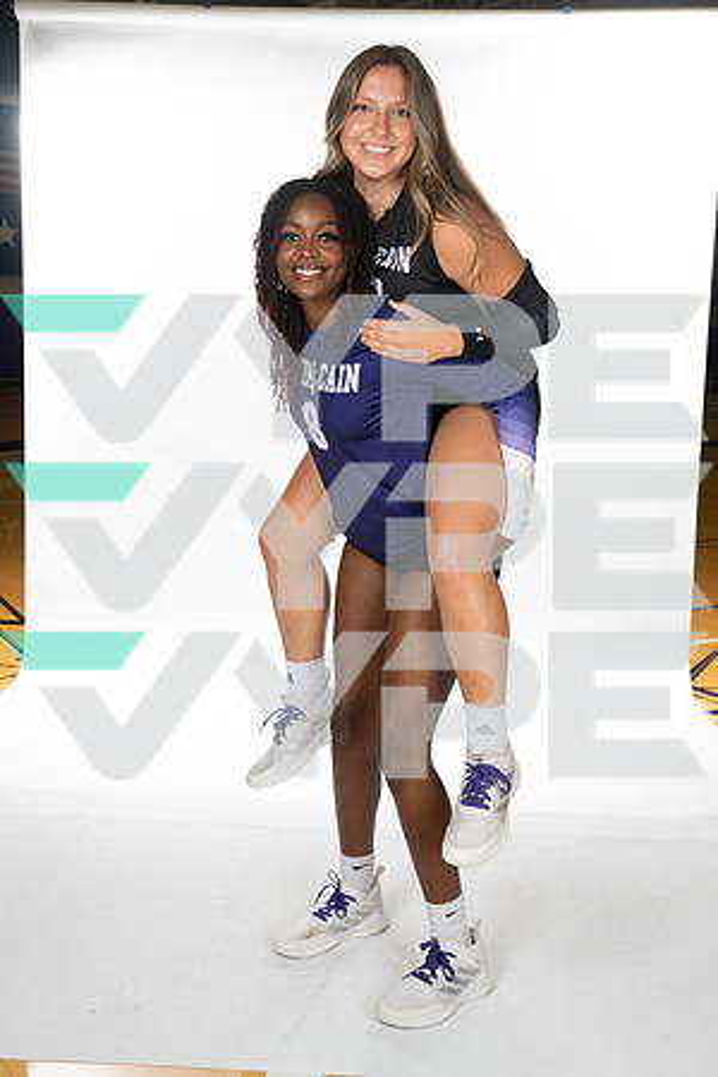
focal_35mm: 44
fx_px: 1316
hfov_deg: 30.5
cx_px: 359
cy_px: 538
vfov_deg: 44.5
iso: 800
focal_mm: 44
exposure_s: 1/320
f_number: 7.1
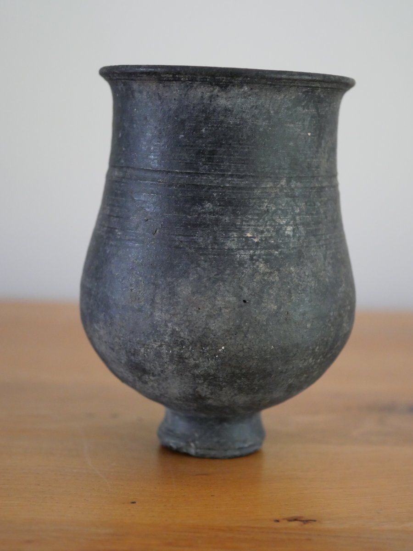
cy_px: 276
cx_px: 206
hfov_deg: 24.4
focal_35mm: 60
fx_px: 954
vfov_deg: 32.2
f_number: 2.8
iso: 3200
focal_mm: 30
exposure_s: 1/30
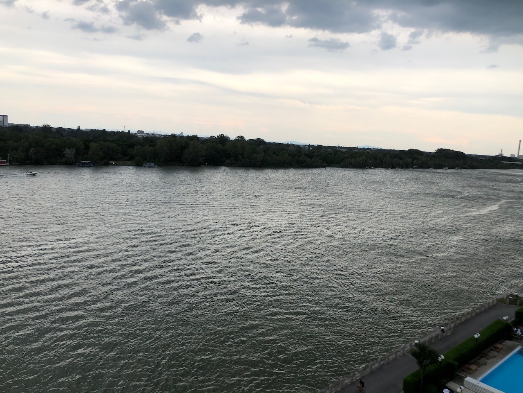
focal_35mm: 28
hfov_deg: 63.4
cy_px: 196
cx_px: 262
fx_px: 423
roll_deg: -1.8
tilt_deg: -8.3
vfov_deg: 49.7
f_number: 1.8
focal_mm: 4
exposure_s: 1/906
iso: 20
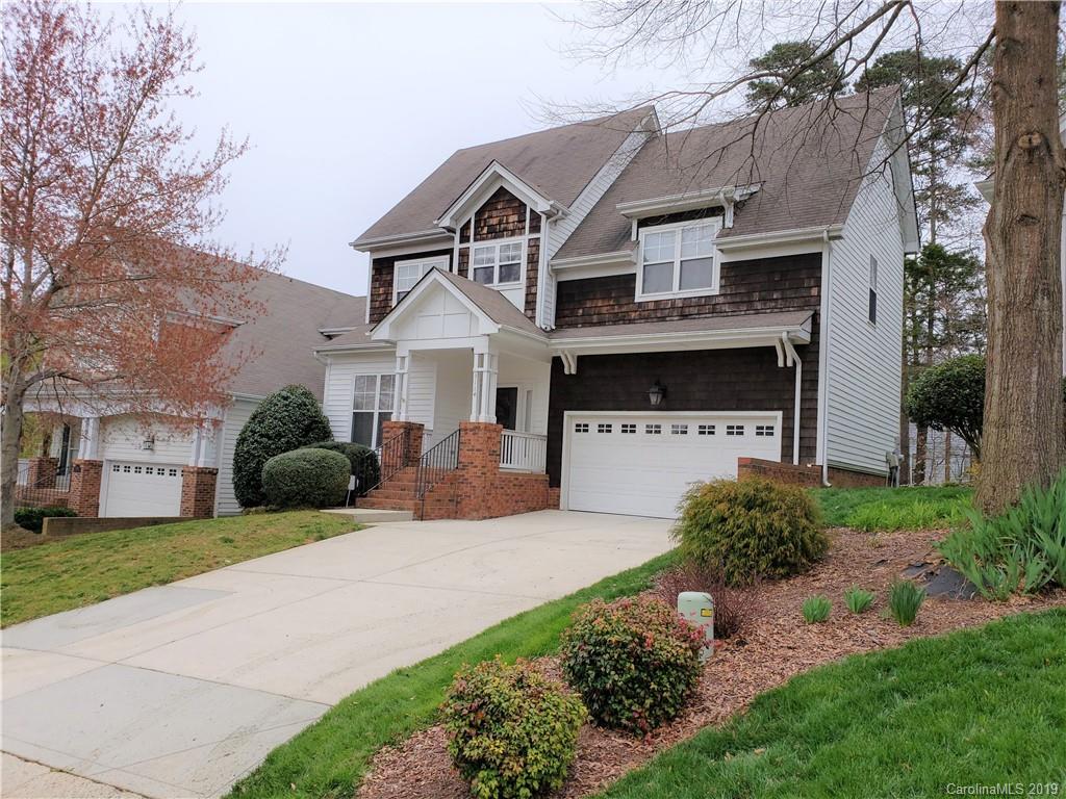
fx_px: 801
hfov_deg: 67.3
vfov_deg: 53.1
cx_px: 533
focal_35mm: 26
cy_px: 400
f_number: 2.4
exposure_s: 1/882
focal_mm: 4.3
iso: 50
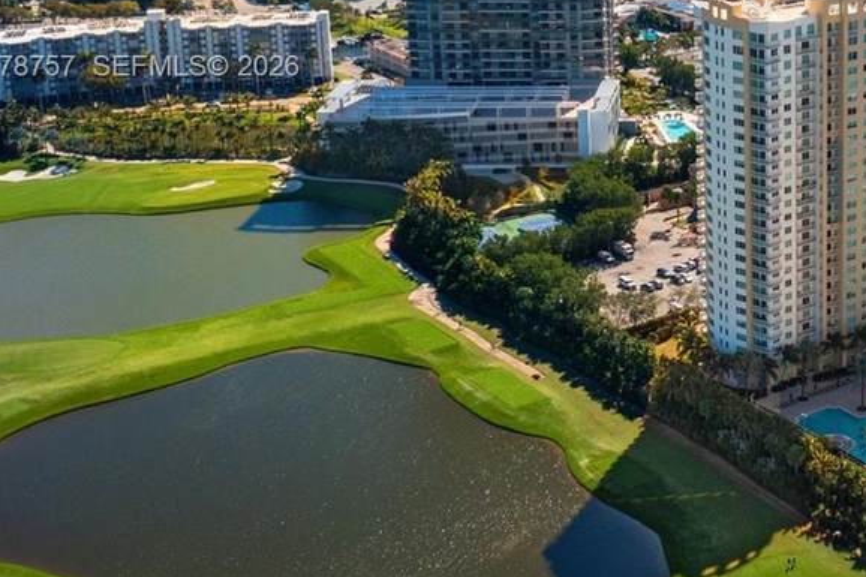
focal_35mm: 62
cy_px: 69
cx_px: 885
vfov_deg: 21.5
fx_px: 1491
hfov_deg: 30.0
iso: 100
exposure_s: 1/640
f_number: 6.3
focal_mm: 10.26
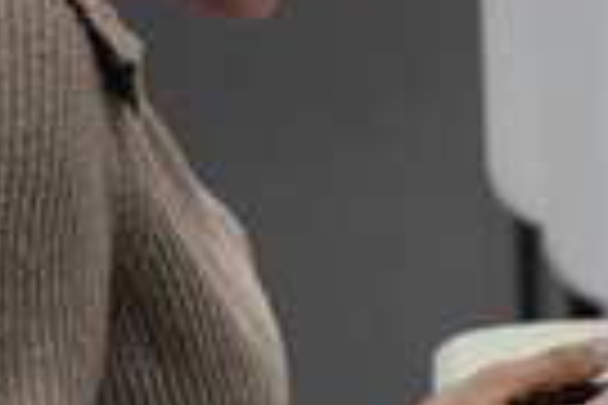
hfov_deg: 3.6
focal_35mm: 567
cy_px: 907
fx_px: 9575
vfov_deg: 2.4
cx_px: 1666
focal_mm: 75
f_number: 2.8
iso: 3200
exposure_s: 1/1000
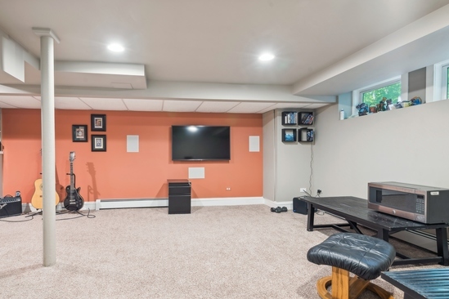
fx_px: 262
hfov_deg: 80.7
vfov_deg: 59.5
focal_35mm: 21
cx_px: 193
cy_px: 157
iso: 200
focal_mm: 18
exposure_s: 1.6
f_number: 9
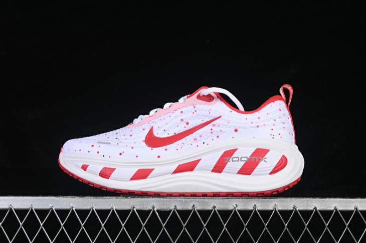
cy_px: 122
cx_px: 183
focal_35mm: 75
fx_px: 762
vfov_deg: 18.2
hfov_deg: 27.0
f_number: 8
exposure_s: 1/80
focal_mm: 50
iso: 160
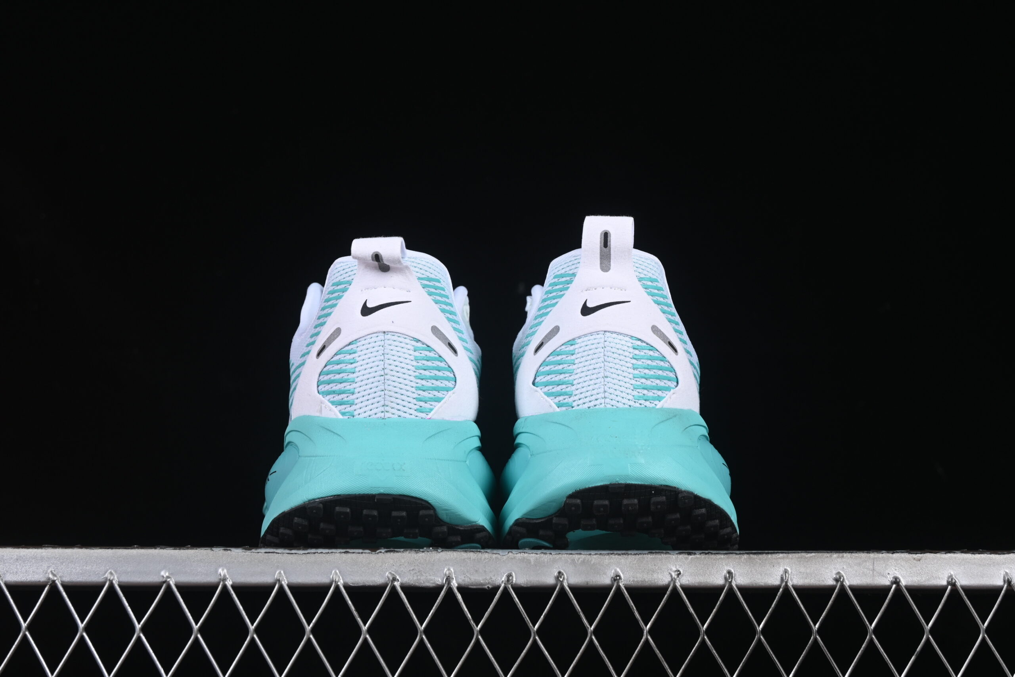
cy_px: 338
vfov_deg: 18.2
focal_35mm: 75
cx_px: 508
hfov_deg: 27.0
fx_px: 2115
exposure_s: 1/80
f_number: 8
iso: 160
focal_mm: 50
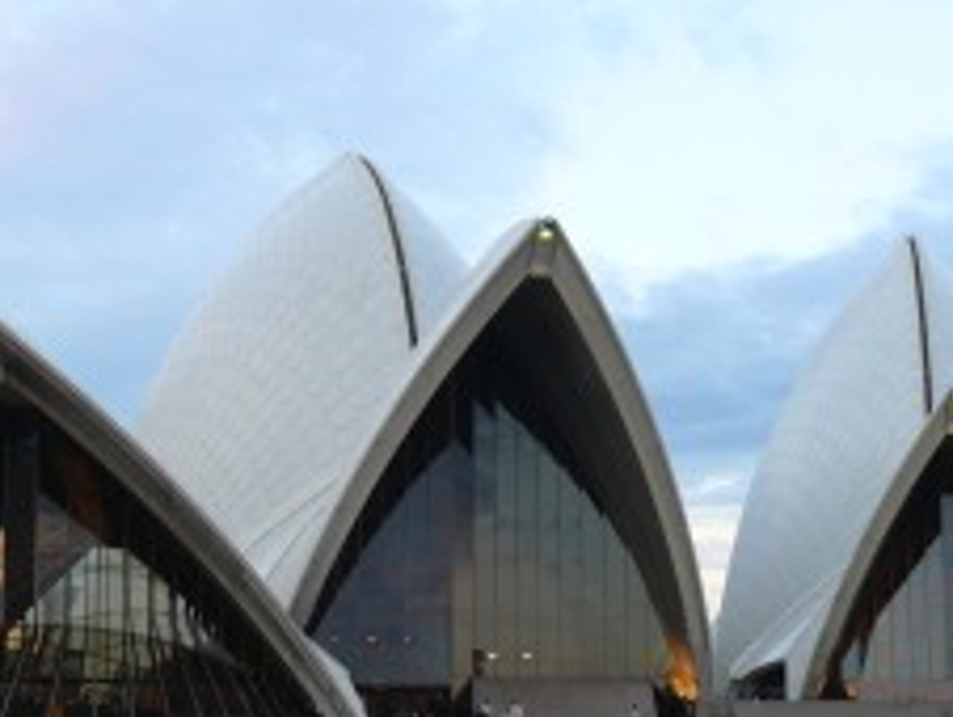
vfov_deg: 21.3
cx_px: 489
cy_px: 590
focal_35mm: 68
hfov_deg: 28.5
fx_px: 1874
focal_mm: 7.4
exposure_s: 1/30
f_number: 2.8
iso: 100
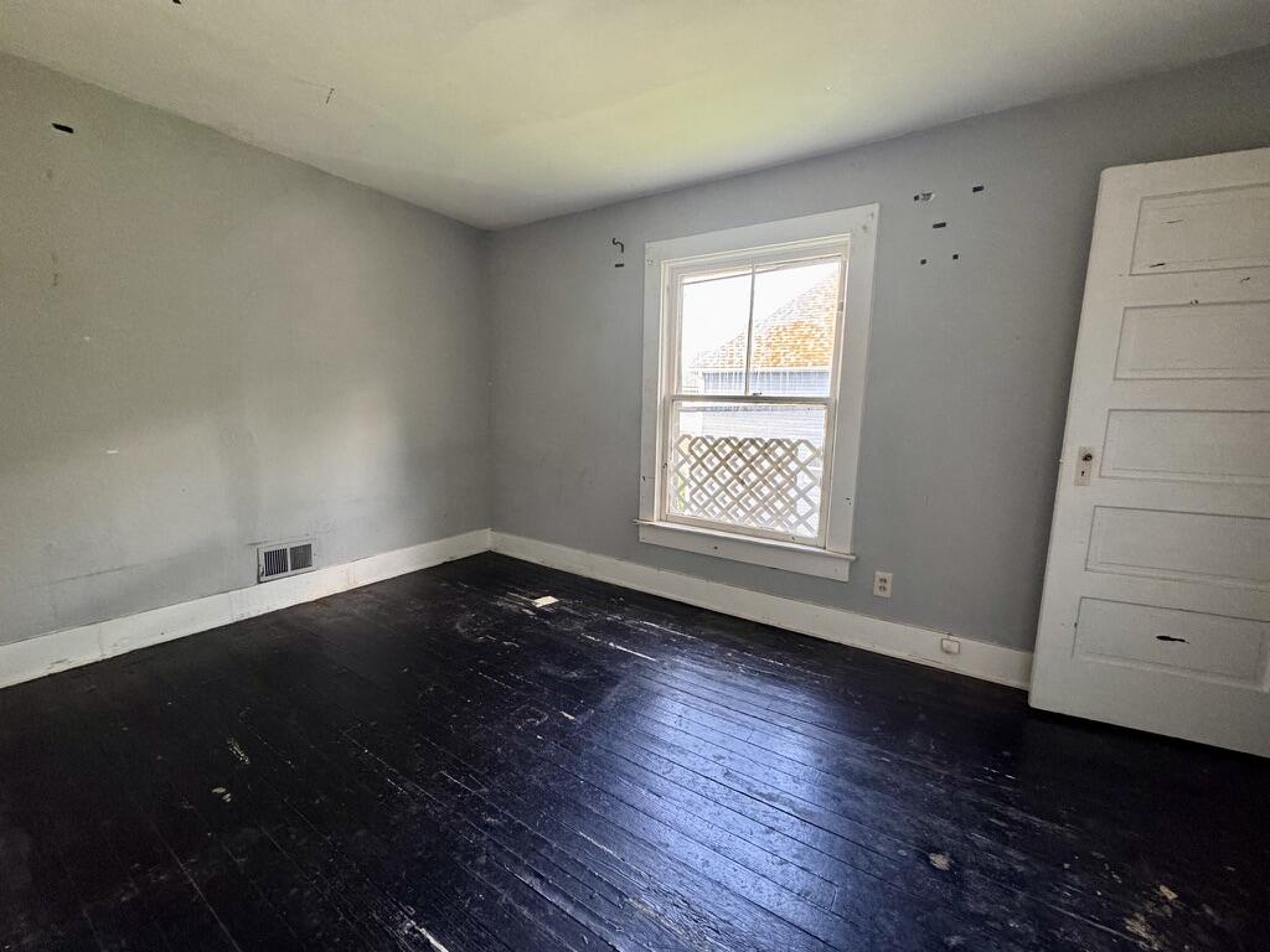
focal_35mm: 14
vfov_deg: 85.7
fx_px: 514
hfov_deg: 102.1
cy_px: 476
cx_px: 635
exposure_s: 1/99
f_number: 2.2
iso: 250
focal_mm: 2.22
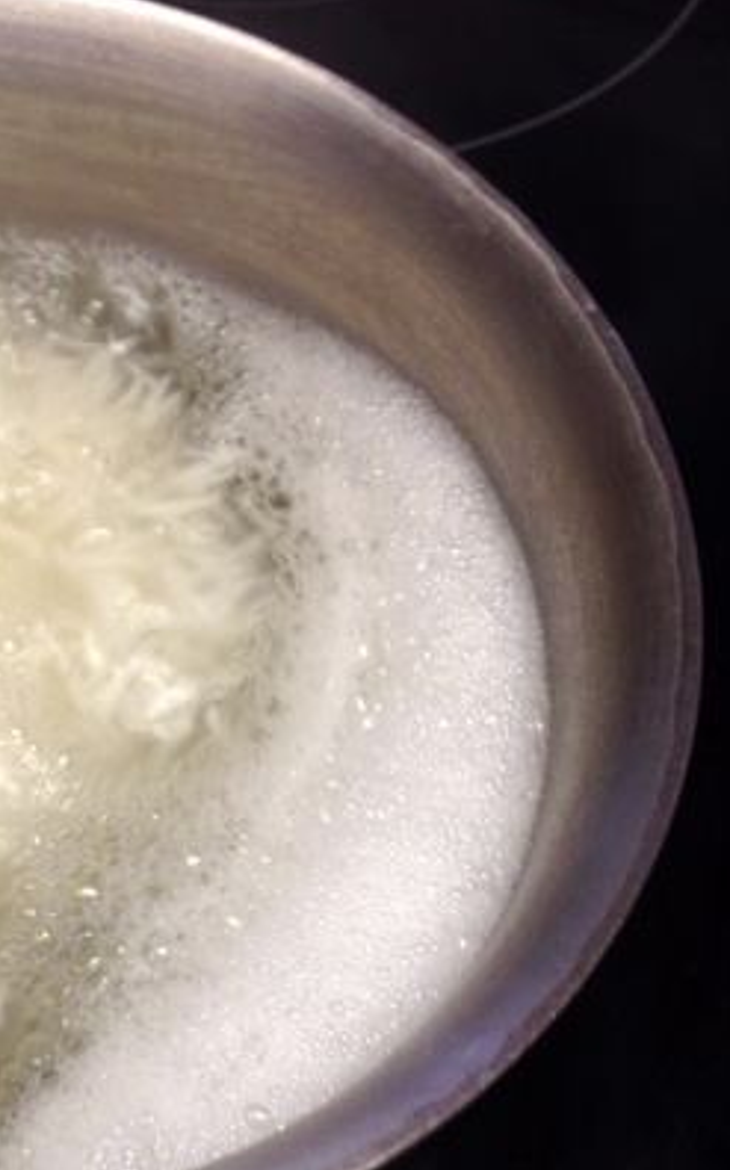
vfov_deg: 34.0
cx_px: -59
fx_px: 1913
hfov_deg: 20.6
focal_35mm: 60
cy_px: 677
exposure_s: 1/24
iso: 50
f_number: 2.4
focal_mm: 4.28
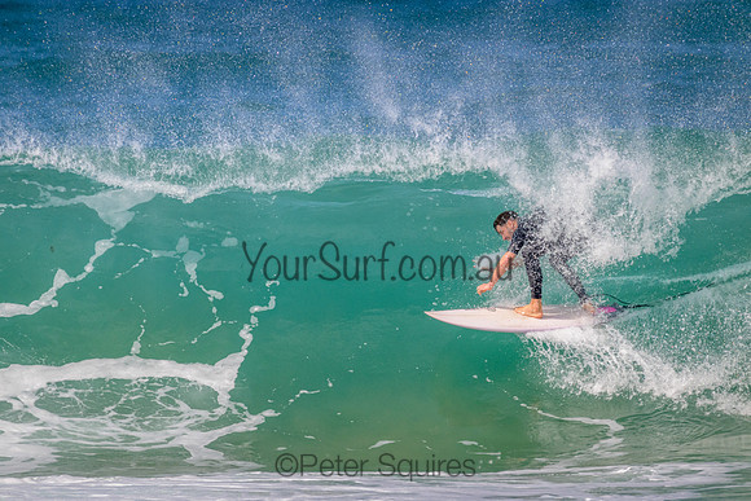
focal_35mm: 800
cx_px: 376
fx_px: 16692
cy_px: 250
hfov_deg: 2.6
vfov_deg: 1.7
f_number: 11
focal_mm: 800
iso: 1600
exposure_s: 1/2000
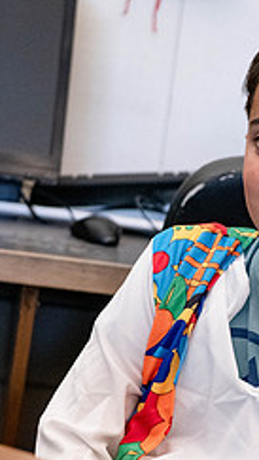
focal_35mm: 163
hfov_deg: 7.4
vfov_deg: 13.1
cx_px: 255
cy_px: 356
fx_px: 1987
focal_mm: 70
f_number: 3.5
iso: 4000
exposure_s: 1/320
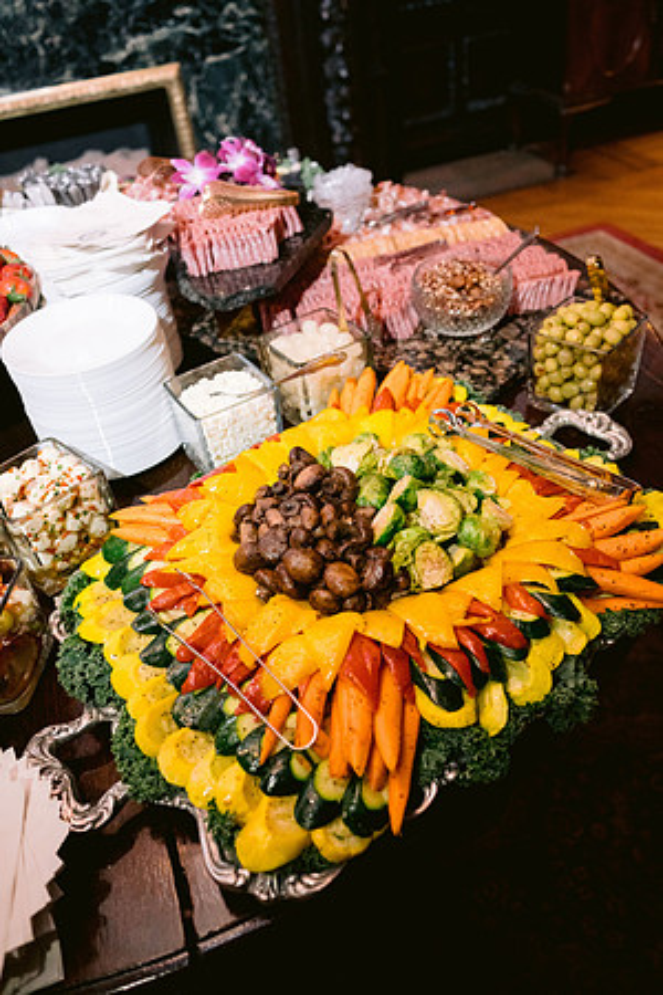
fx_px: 773
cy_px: 498
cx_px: 332
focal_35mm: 28
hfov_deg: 46.4
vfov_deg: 65.5
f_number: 3.5
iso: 1600
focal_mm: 28
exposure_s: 1/80
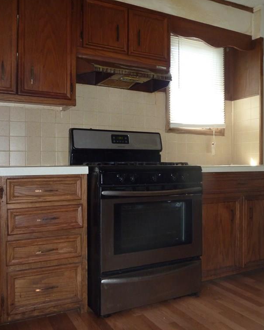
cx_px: 164
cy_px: 164
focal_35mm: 33
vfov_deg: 54.2
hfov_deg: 44.2
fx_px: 322
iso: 250
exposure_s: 1/30
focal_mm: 4.1
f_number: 4
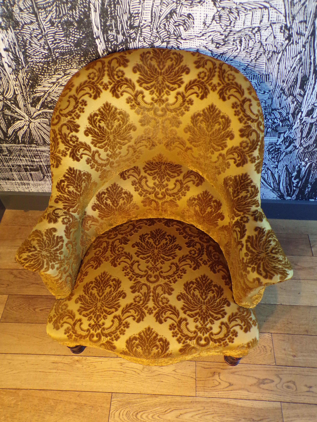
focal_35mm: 28
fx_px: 342
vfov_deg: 63.4
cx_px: 158
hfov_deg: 49.7
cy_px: 211
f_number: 3.1
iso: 336
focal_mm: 5
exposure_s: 1/17
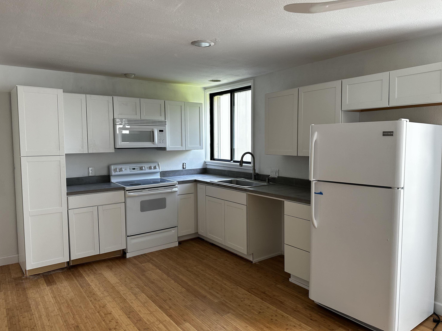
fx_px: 319
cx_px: 218
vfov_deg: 54.9
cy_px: 168
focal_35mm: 25
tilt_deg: -5.3
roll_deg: +0.8
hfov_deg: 69.4
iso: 80
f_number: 1.78
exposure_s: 1/121
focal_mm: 6.86
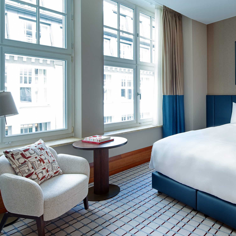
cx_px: 181
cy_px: 126
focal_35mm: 27
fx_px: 208
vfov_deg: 59.0
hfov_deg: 55.7
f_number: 10
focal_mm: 19
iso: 200
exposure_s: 1/3
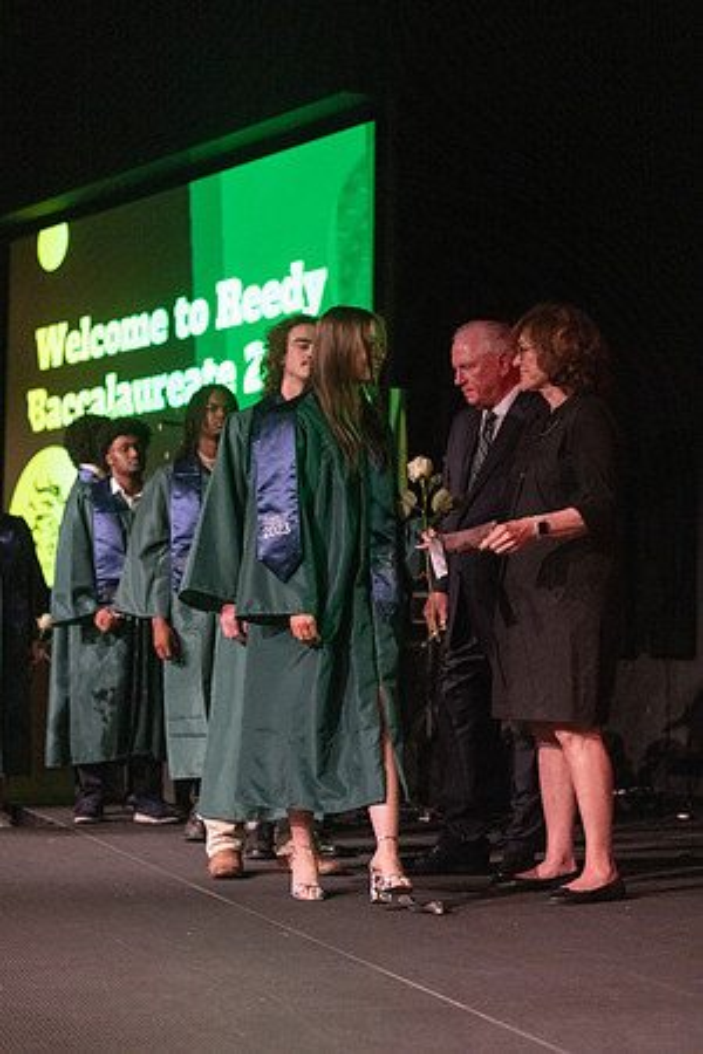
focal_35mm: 70
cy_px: 527
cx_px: 352
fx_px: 2050
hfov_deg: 19.5
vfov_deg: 28.8
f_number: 2.8
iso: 16000
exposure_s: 1/1000
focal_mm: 70
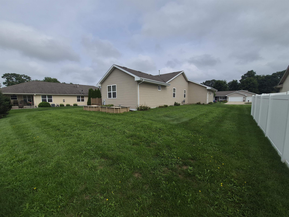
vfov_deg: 89.9
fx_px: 109
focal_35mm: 13
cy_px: 108
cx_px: 144
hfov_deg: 106.2
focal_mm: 1.74
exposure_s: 1/2336
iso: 40
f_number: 2.2
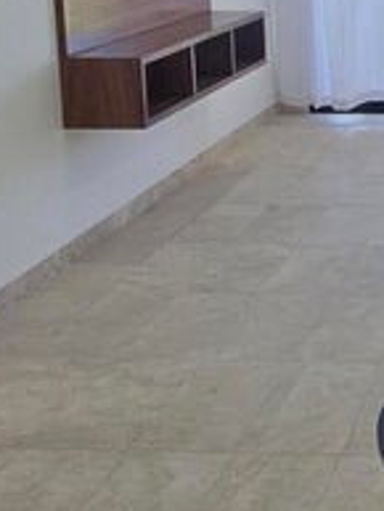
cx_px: 556
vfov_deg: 27.3
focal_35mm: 69
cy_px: 69
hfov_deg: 19.0
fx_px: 1019
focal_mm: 2.2
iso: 64
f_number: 1.9
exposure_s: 1/120
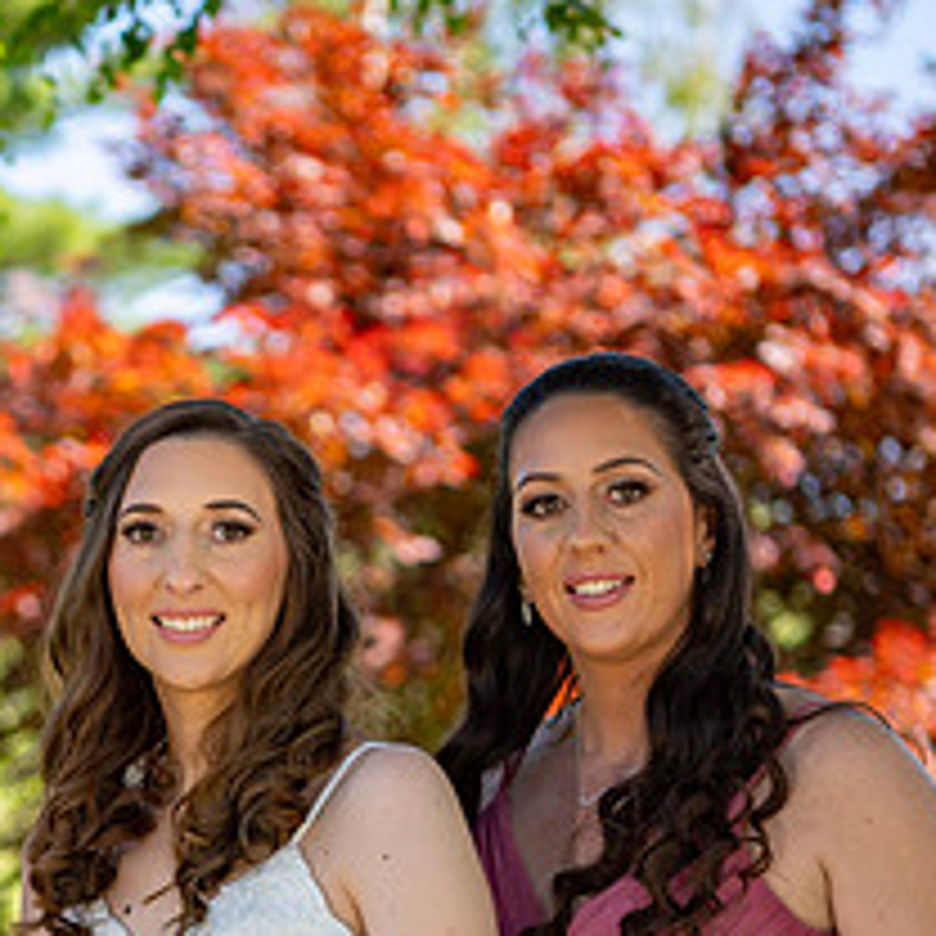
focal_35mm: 166
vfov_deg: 10.5
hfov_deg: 10.5
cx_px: 90
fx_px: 5078
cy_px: 824
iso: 100
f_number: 3.2
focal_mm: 70
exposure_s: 1/800
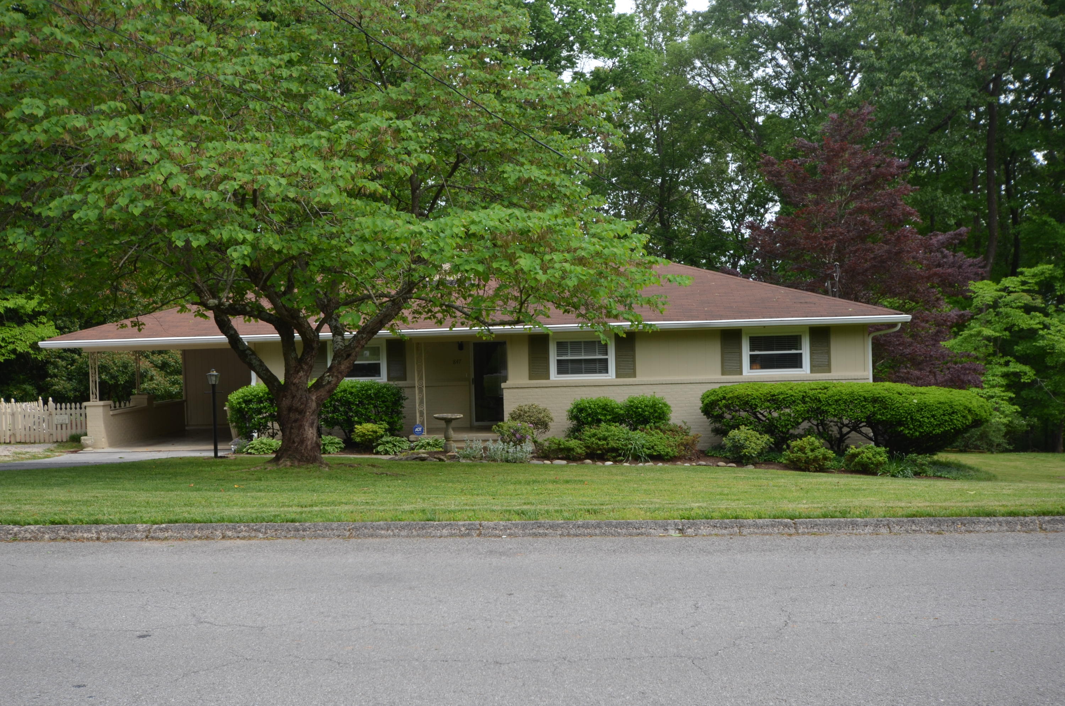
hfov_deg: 53.2
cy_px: 353
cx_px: 532
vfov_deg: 36.7
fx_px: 1063
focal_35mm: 36
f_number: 7.1
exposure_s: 1/200
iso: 200
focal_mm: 24
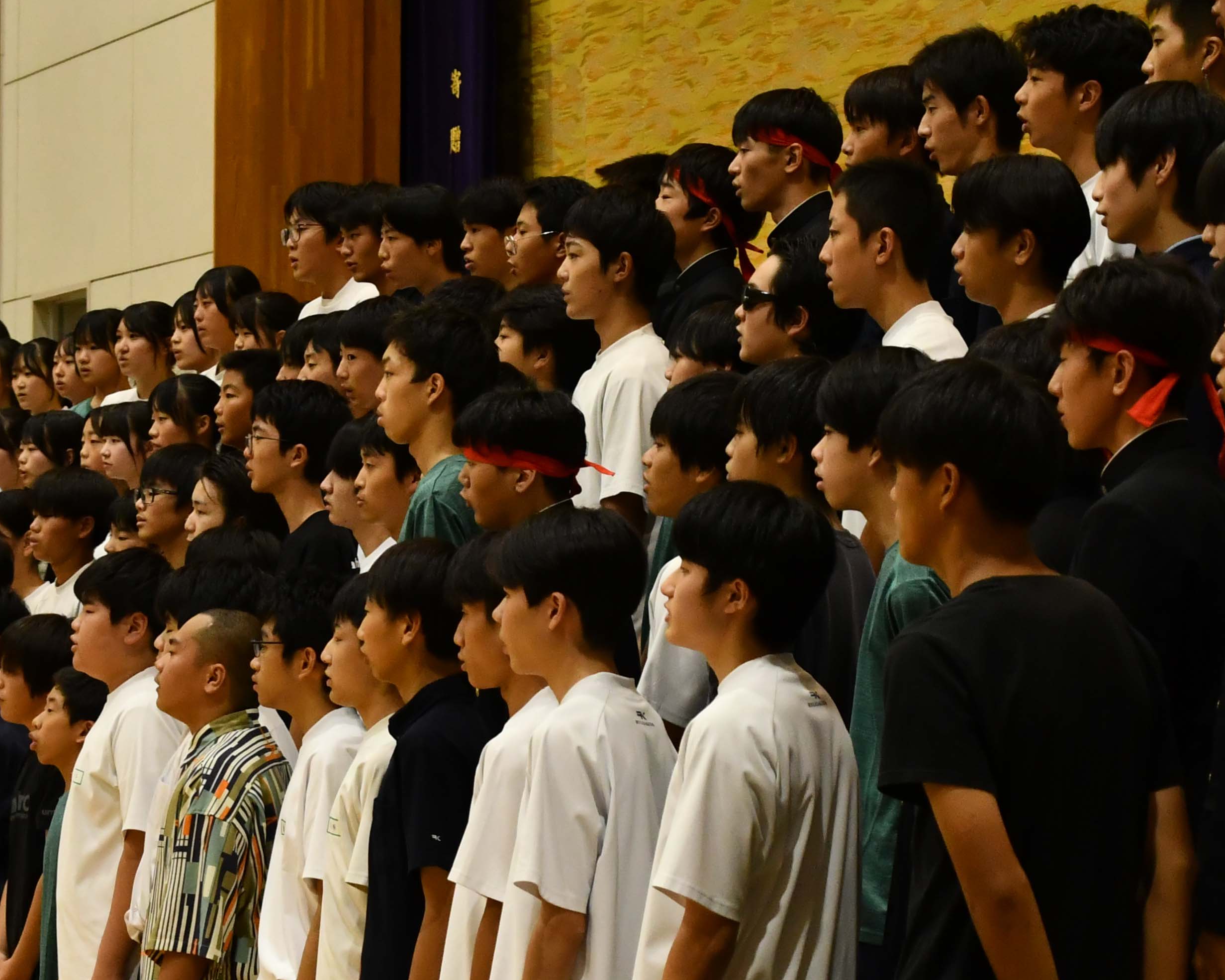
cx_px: 804
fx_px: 5076
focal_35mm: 140
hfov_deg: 13.7
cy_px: 674
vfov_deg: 11.0
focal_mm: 44
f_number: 6.3
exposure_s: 1/160
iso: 1600
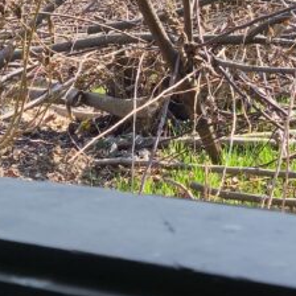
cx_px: 184
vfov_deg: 15.7
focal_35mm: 101
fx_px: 977
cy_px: -162
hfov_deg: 17.2
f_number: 1.7
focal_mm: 4.71
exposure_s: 1/606
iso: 50
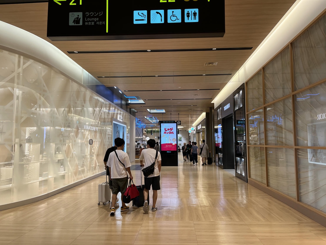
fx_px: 245
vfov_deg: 53.1
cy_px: 122
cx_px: 163
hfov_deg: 67.3
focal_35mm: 26
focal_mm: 5.1
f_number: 1.6
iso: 64
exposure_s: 1/120
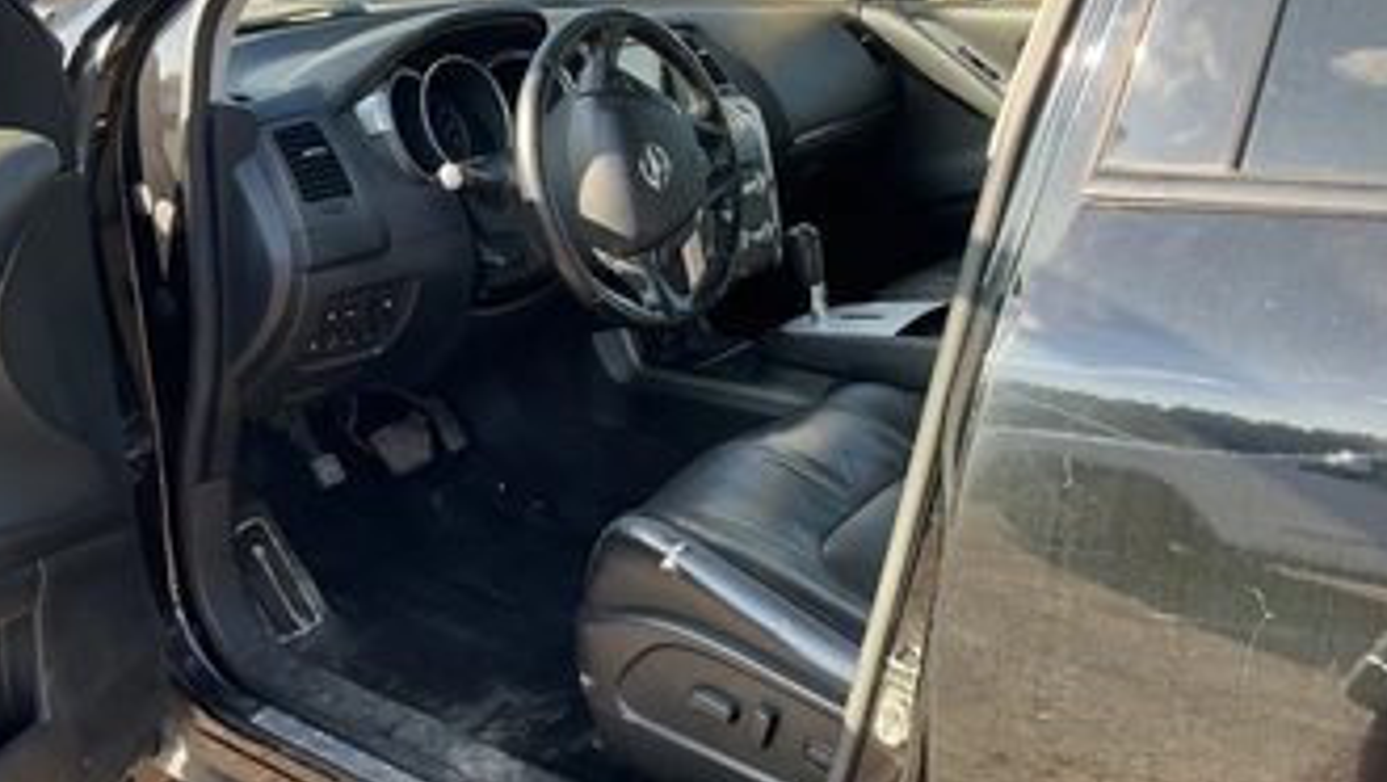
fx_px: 1361
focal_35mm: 37
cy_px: 341
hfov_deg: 53.8
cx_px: 593
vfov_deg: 32.0
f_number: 1.8
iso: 32
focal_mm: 3
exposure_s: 1/162
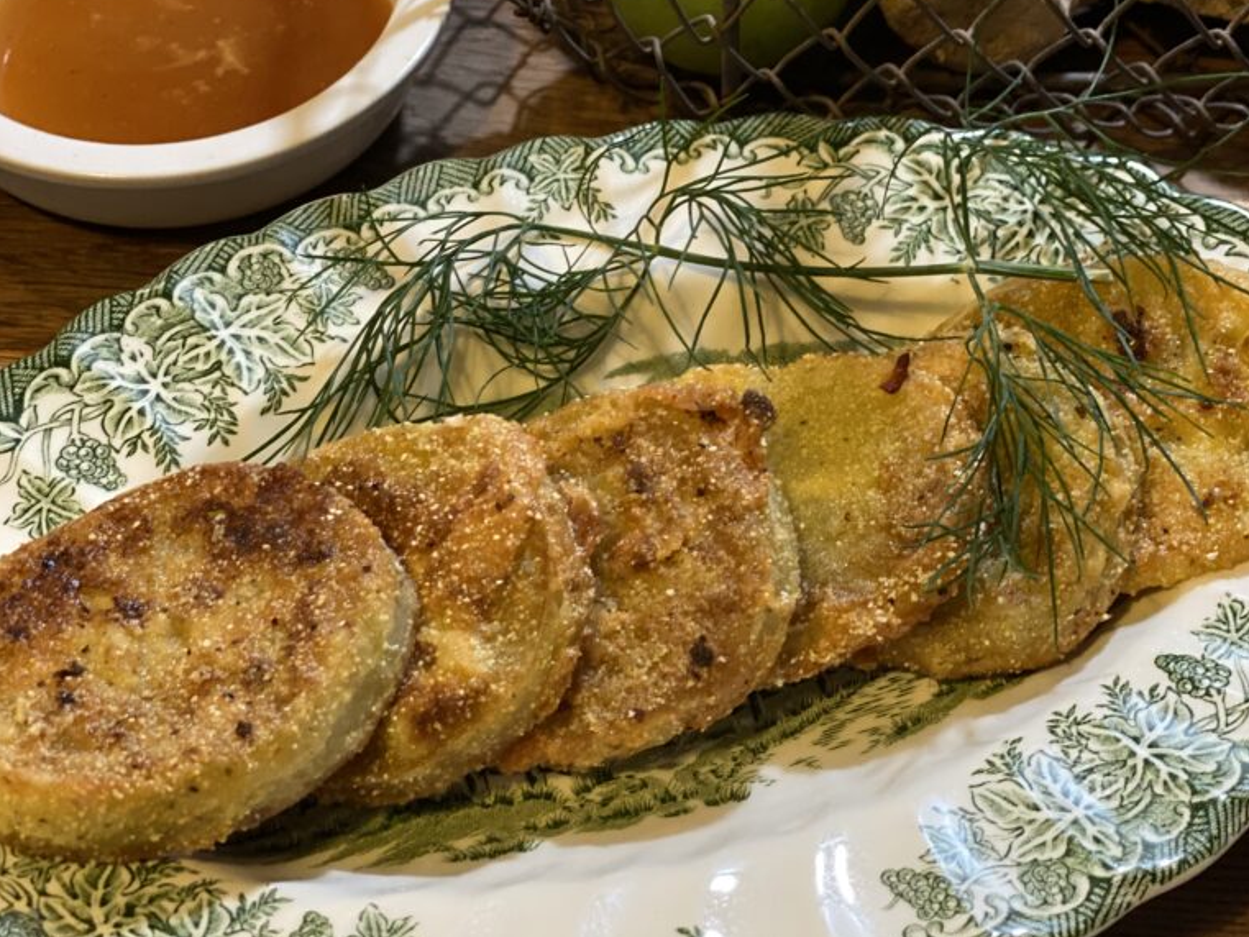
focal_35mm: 70
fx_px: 2526
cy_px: 369
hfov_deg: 27.8
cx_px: 625
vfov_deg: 21.0
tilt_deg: -48.3
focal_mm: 6
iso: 250
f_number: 2
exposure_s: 1/33
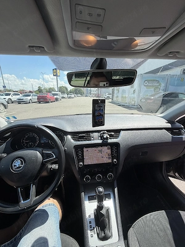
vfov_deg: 102.1
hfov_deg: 85.7
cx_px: 92
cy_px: 124
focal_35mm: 14
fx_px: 100
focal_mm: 2.22
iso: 40
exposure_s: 1/588
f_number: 2.2
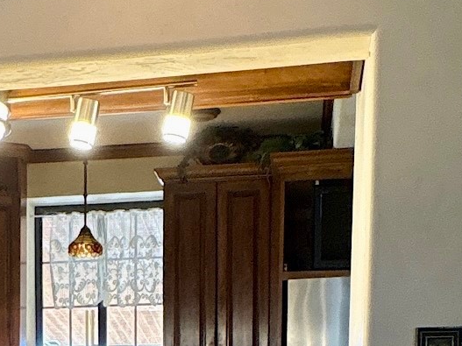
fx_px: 681
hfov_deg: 36.4
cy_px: 505
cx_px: 102
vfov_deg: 23.4
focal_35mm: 51
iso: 320
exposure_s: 1/60
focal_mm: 2.22
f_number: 2.2
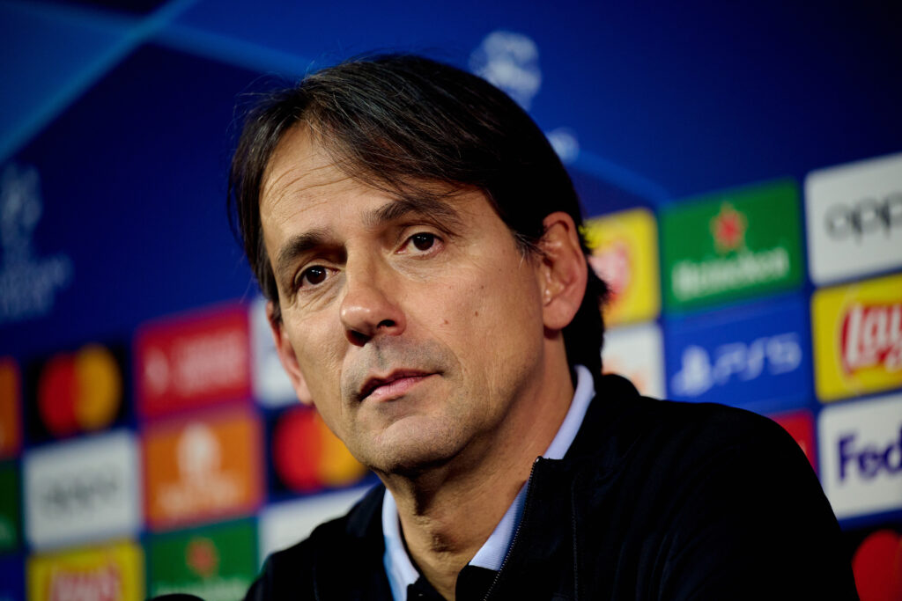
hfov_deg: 10.3
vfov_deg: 6.9
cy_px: 300
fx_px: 5011
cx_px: 451
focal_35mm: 200
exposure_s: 1/250
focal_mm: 200
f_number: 2.8
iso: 2500
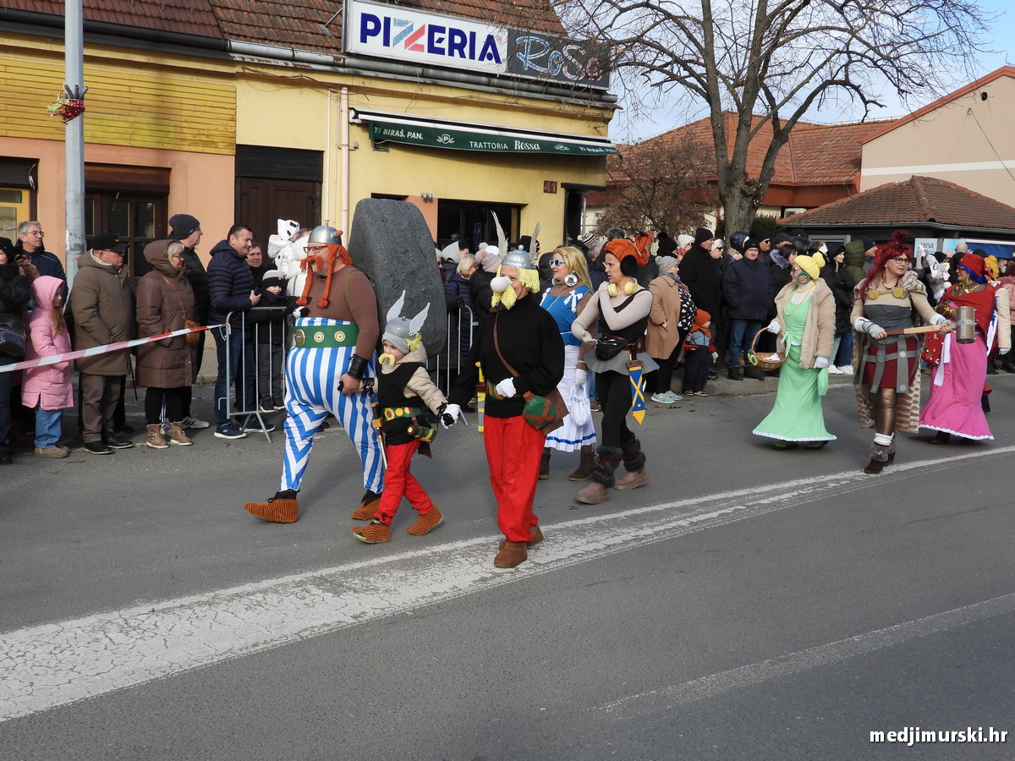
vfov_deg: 37.7
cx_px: 508
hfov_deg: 49.0
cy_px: 380
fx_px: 1114
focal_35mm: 38
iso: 100
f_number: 3.2
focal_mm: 6.8
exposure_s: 1/800
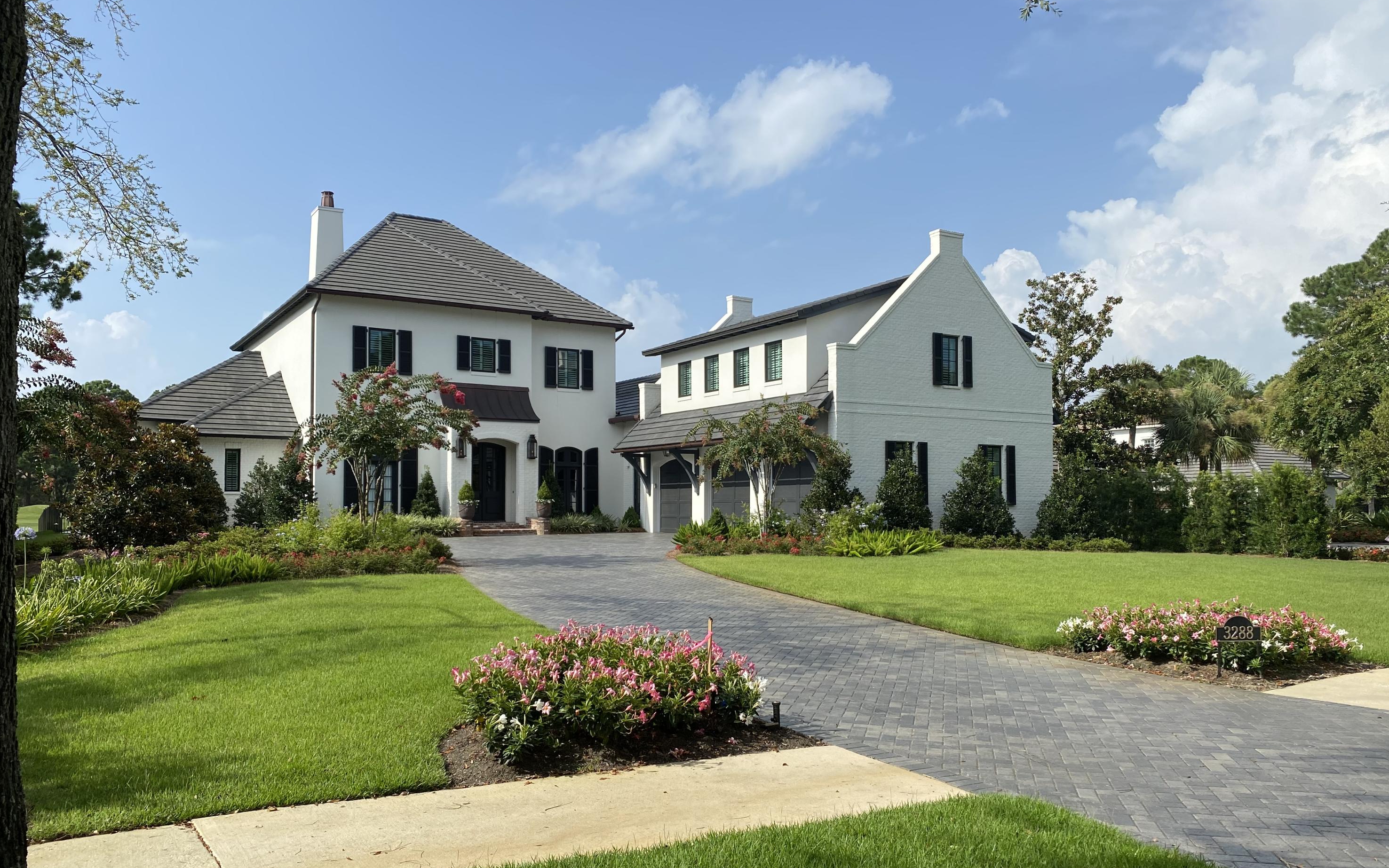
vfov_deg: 44.5
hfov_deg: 66.5
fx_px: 1060
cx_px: 698
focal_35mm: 28
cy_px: 485
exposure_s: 1/3040
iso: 32
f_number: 1.8
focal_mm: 4.25
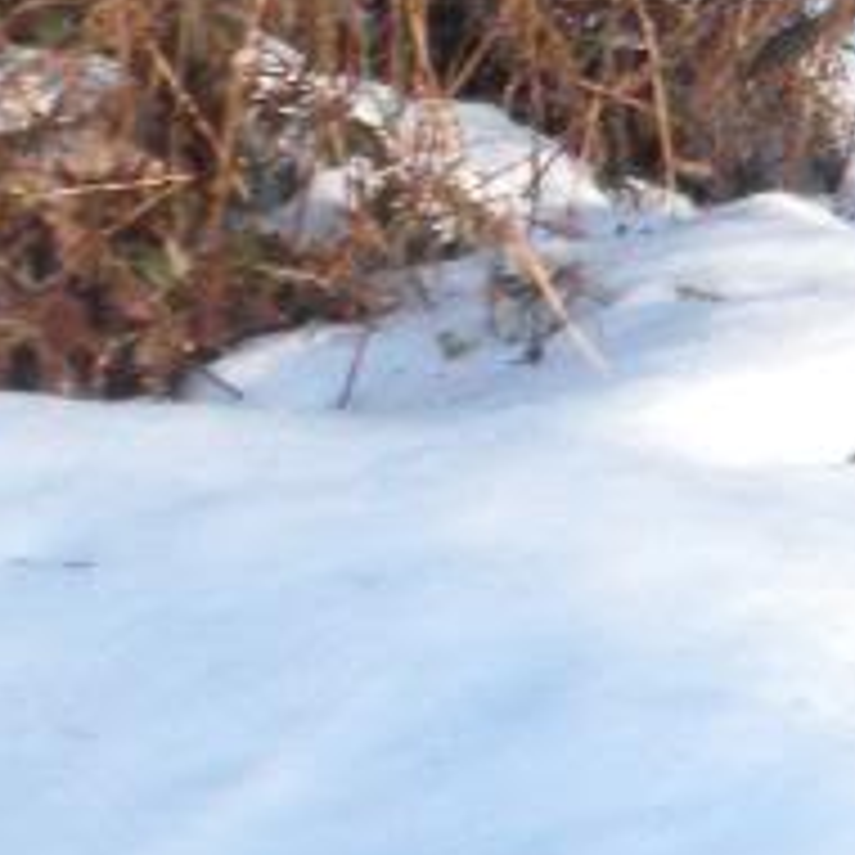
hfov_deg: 9.1
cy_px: -346
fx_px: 4918
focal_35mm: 176
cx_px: 1935
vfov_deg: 9.7
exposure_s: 1/394
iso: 183
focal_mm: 6.6
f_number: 3.5
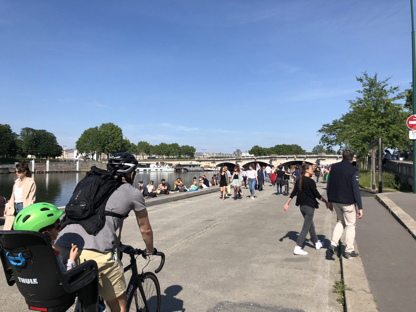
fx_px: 336
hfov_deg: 63.4
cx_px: 208
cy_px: 156
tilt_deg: +1.7
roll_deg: +0.5
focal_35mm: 28
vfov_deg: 49.7
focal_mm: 4
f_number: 1.8
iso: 20
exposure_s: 1/2667
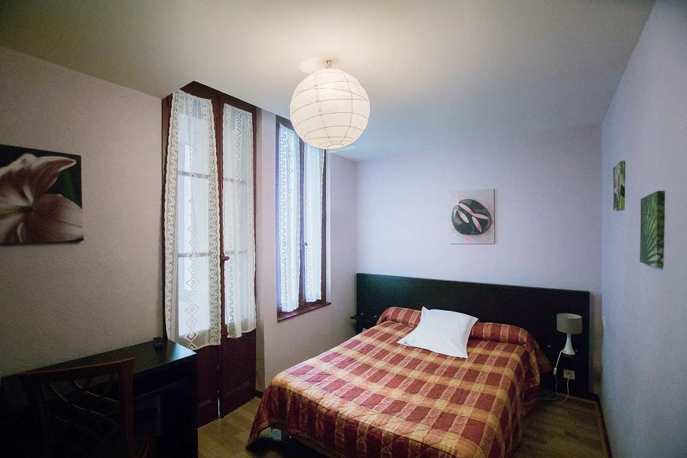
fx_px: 286
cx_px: 344
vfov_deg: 77.3
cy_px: 229
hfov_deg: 100.4
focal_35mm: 15
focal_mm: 10
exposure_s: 1/100
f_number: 3.5
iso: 250
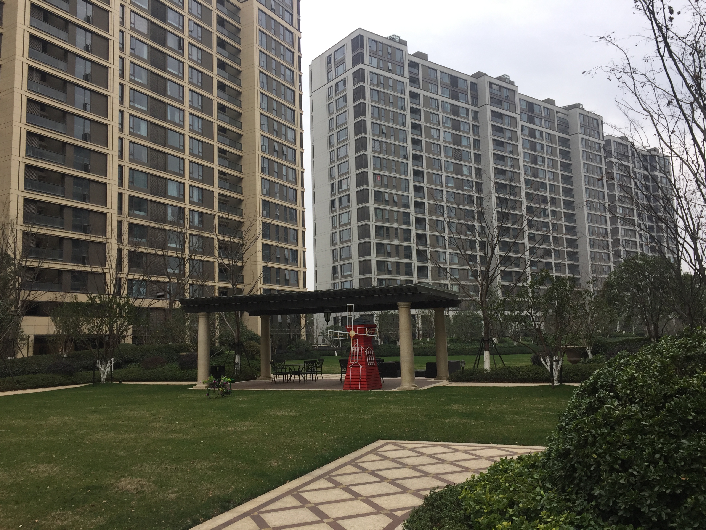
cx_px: 353
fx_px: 591
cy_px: 265
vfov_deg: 48.2
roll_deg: +1.4
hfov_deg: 61.7
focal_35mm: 29
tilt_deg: +10.5
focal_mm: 4.15
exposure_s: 1/350
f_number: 2.2
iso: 32
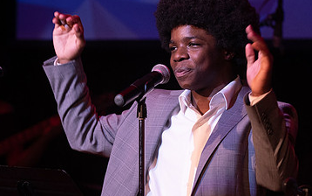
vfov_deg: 5.1
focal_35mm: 260
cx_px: 152
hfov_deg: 8.1
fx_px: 2211
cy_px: 110
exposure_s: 1/200
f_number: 2.8
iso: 1600
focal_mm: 105
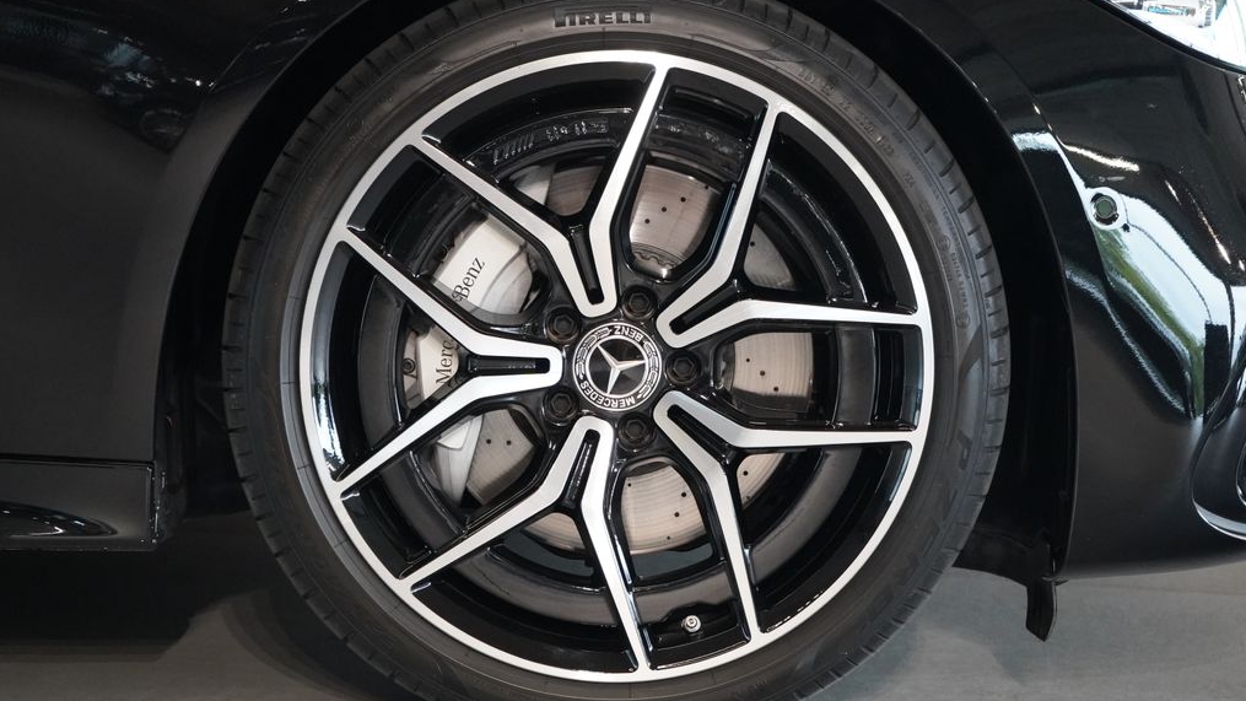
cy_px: 347
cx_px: 619
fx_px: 2445
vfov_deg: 16.3
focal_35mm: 74
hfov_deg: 28.6
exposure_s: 1/160
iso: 10000
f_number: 5.6
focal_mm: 70
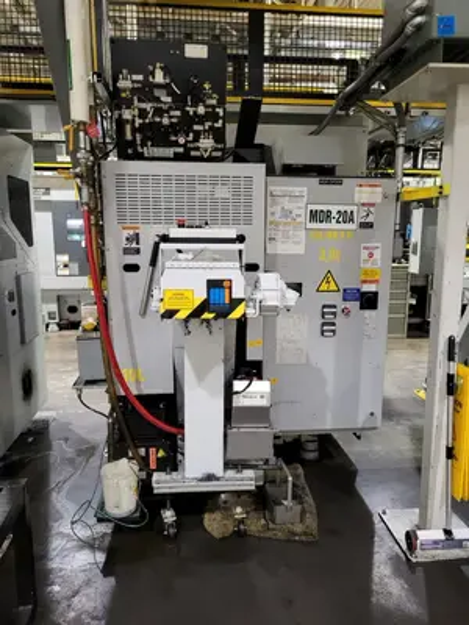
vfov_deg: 67.3
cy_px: 312
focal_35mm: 26
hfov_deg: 53.1
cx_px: 234
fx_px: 470
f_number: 1.8
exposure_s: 1/40
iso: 400
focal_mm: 5.4
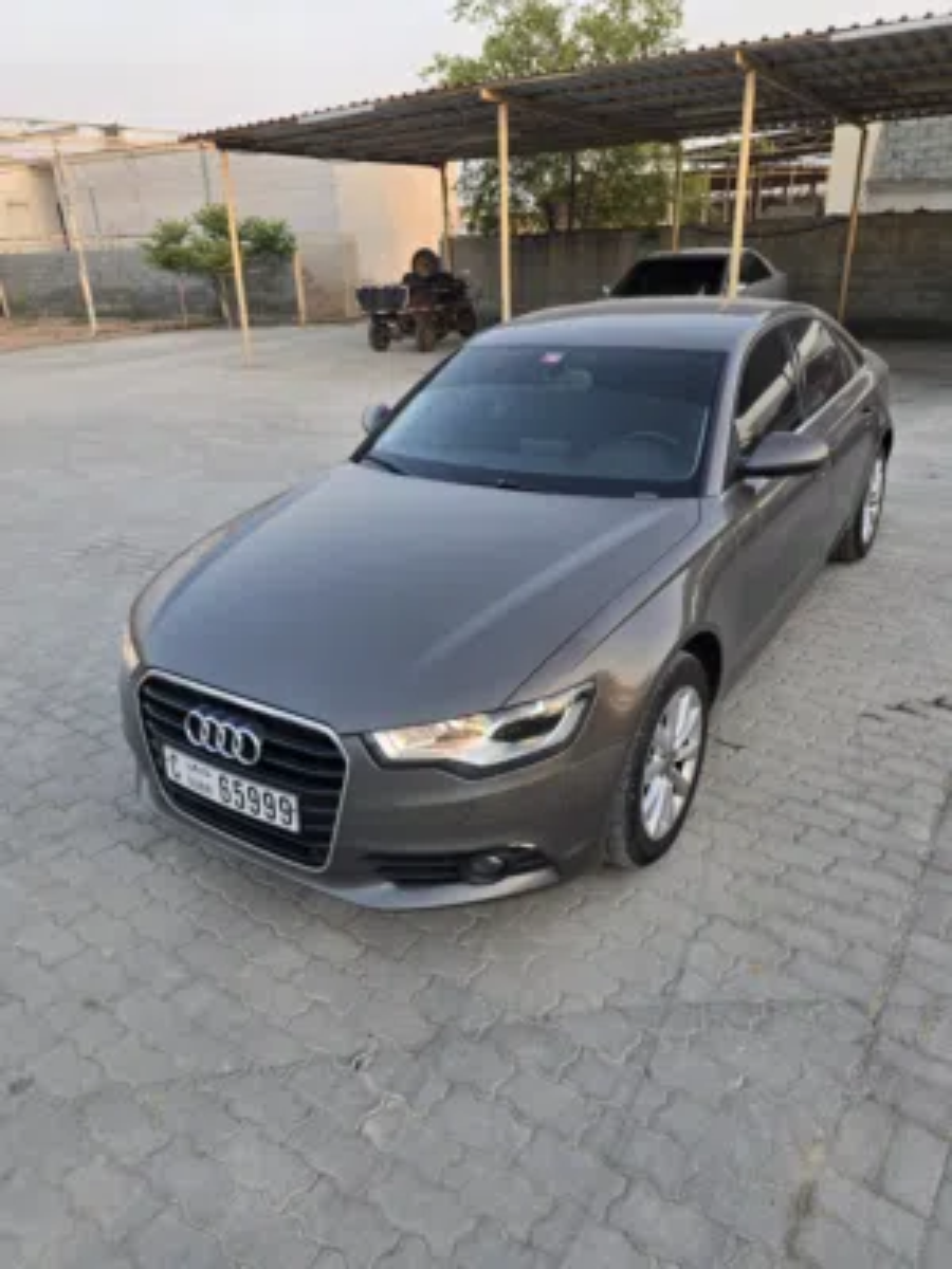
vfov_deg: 73.9
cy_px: 634
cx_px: 476
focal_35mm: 23
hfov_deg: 58.9
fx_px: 843
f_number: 1.7
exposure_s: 1/180
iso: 50
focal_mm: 6.3
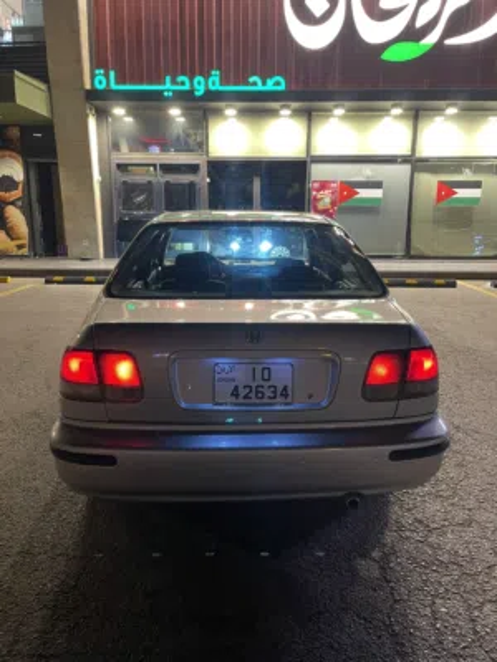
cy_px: 331
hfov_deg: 54.9
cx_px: 248
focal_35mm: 25
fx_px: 479
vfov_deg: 69.4
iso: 250
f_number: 1.6
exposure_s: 1/50
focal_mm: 5.1
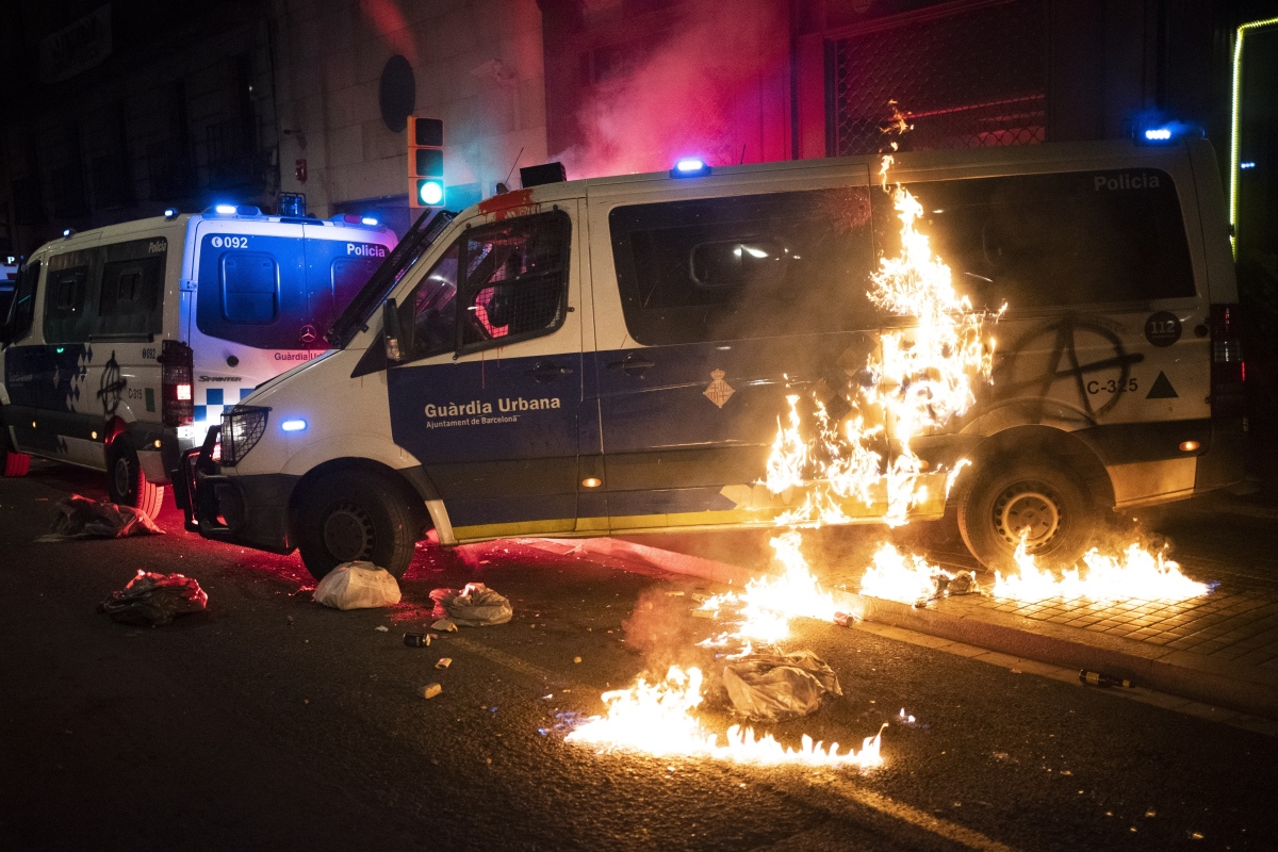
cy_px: 426
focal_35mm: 35
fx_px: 1242
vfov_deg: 37.9
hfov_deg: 54.4
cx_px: 639
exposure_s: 1/1000
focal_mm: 35
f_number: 1.8
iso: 6400
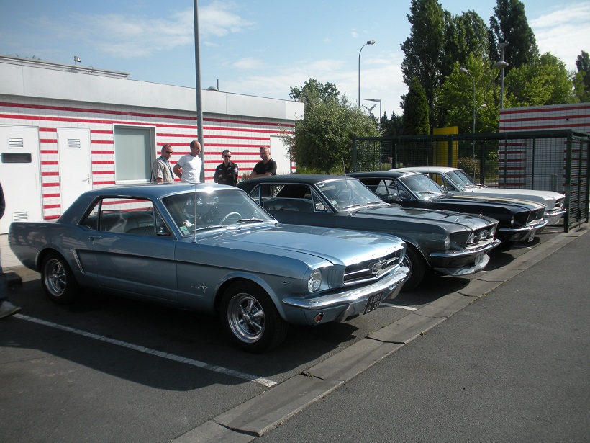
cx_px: 295
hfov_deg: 52.6
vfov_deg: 40.7
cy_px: 222
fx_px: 597
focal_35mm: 35
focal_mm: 6.3
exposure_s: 1/761
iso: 64
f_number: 3.5
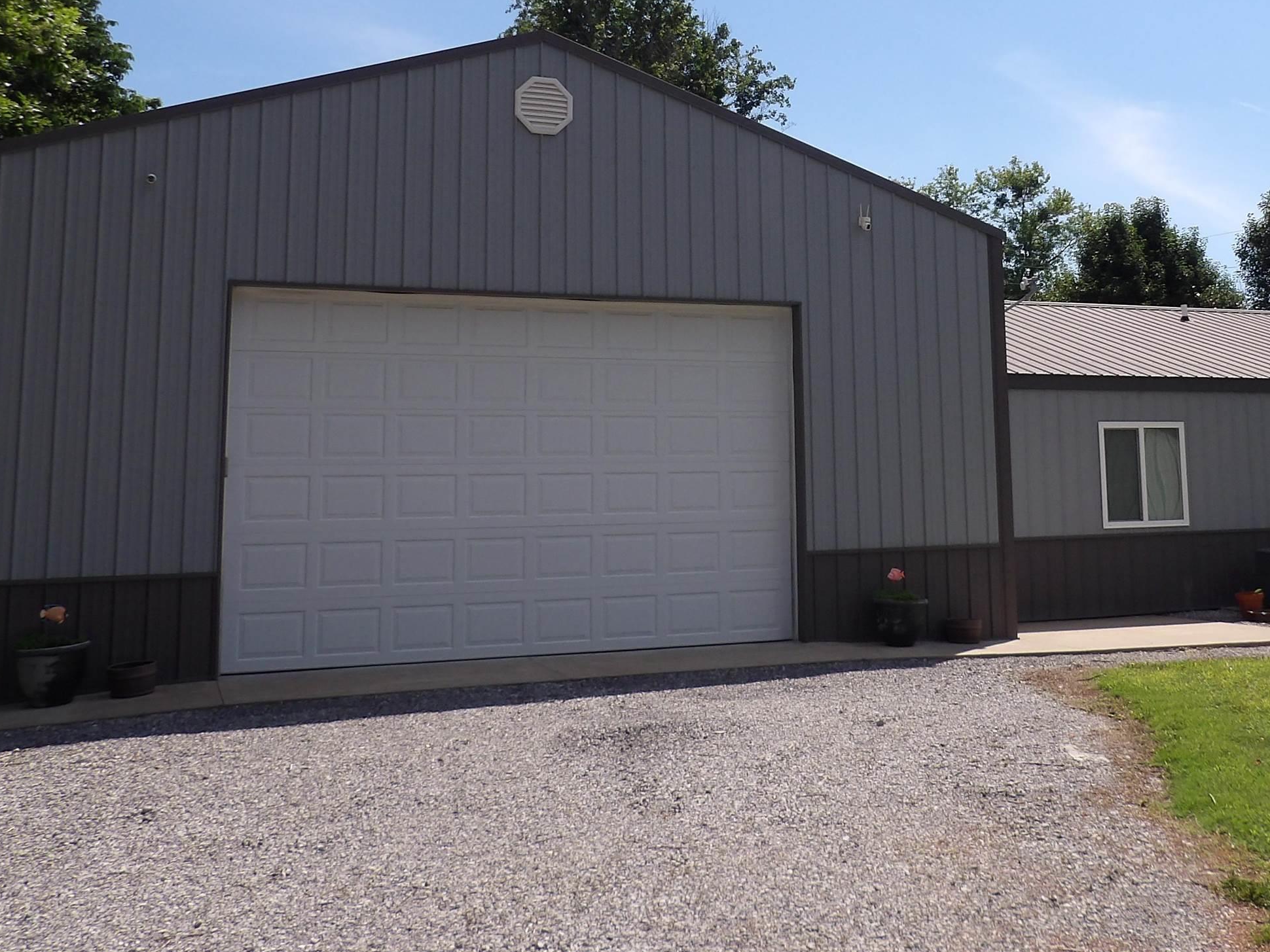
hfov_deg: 48.3
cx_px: 831
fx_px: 1394
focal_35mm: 38
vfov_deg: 37.1
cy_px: 280
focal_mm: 4.3
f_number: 2.8
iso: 100
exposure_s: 1/1399
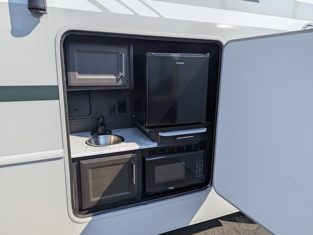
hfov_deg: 71.5
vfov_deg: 56.9
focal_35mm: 24
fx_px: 217
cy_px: 118
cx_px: 156
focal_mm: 6.81
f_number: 1.85
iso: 45
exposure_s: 1/1919
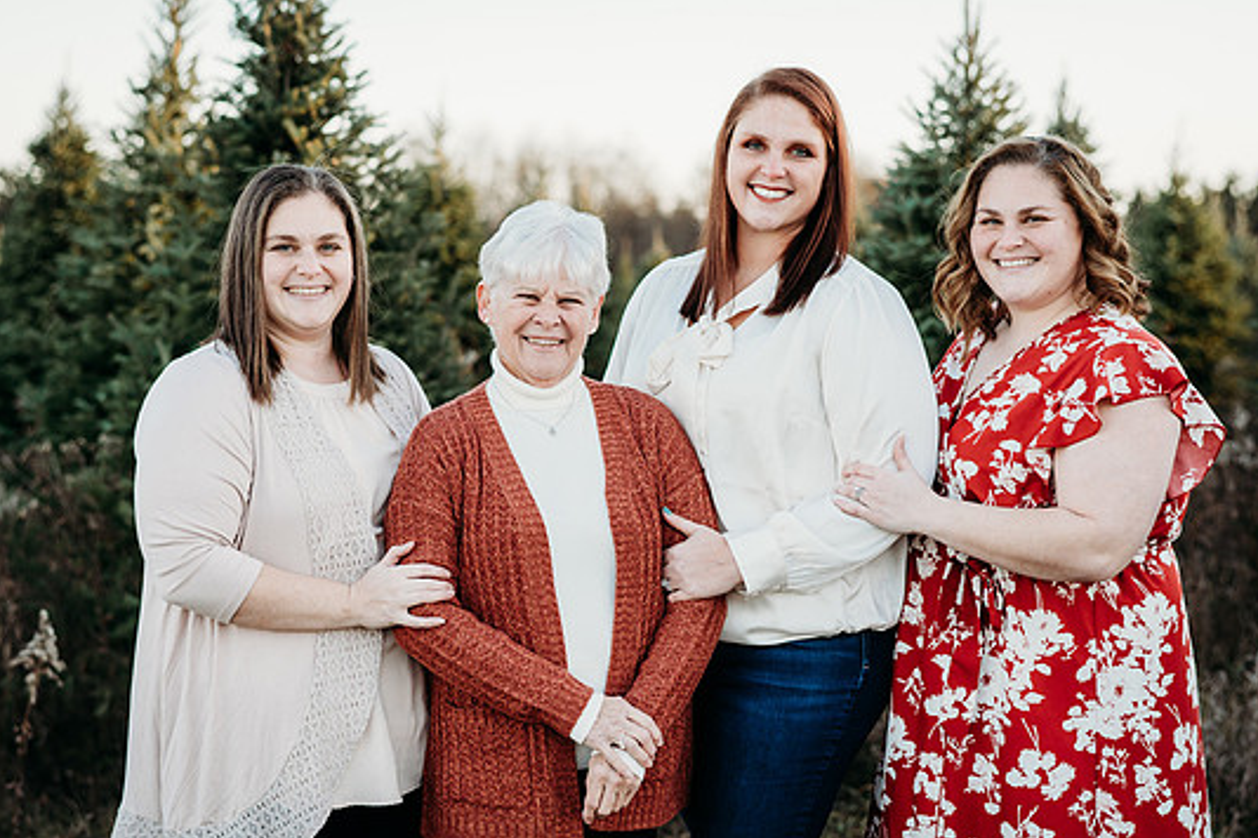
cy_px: 452
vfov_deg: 21.6
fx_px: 2201
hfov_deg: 31.9
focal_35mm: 63
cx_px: 601
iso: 400
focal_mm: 58
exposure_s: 1/800
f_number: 3.2
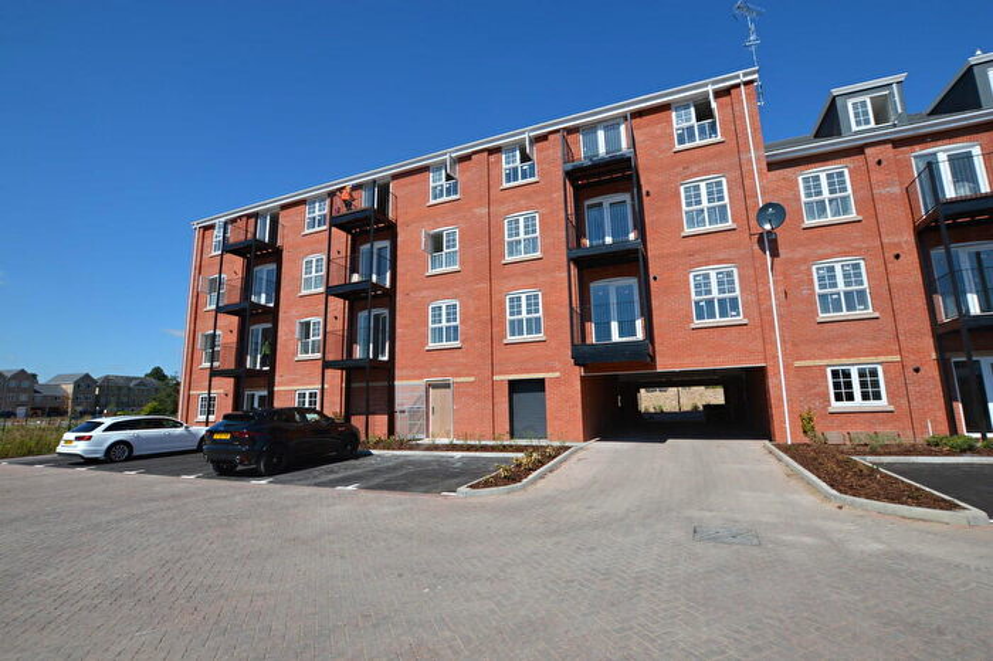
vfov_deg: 77.3
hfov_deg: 100.4
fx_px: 414
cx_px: 496
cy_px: 330
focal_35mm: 15
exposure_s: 1/320
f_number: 9
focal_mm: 10
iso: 100
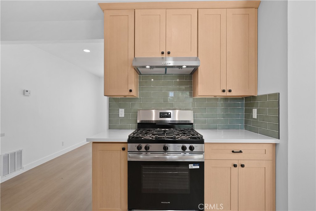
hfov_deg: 91.6
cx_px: 158
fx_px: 154
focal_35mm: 18
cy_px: 106
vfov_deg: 68.9
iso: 250
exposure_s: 1/15
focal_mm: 17.5
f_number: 4
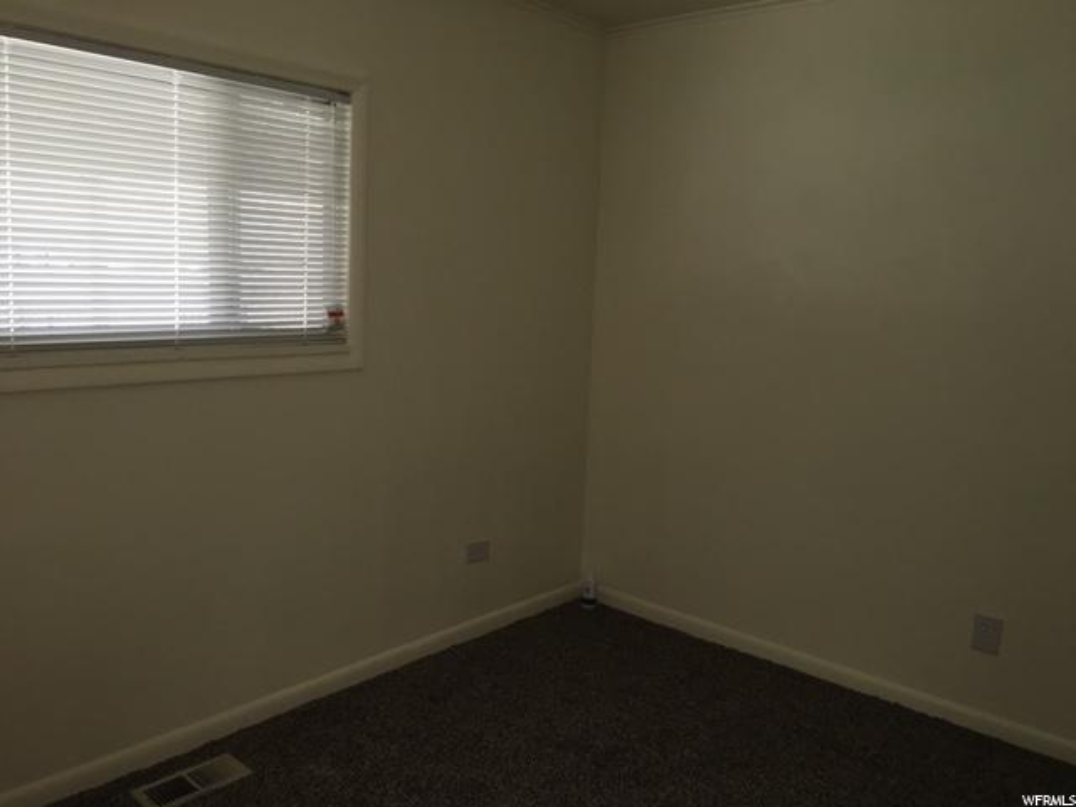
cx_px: 538
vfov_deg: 48.2
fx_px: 901
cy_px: 404
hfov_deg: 61.7
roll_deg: -3.0
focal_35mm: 29
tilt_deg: -8.6
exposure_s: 1/17
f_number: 2.2
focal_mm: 4.15
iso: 64
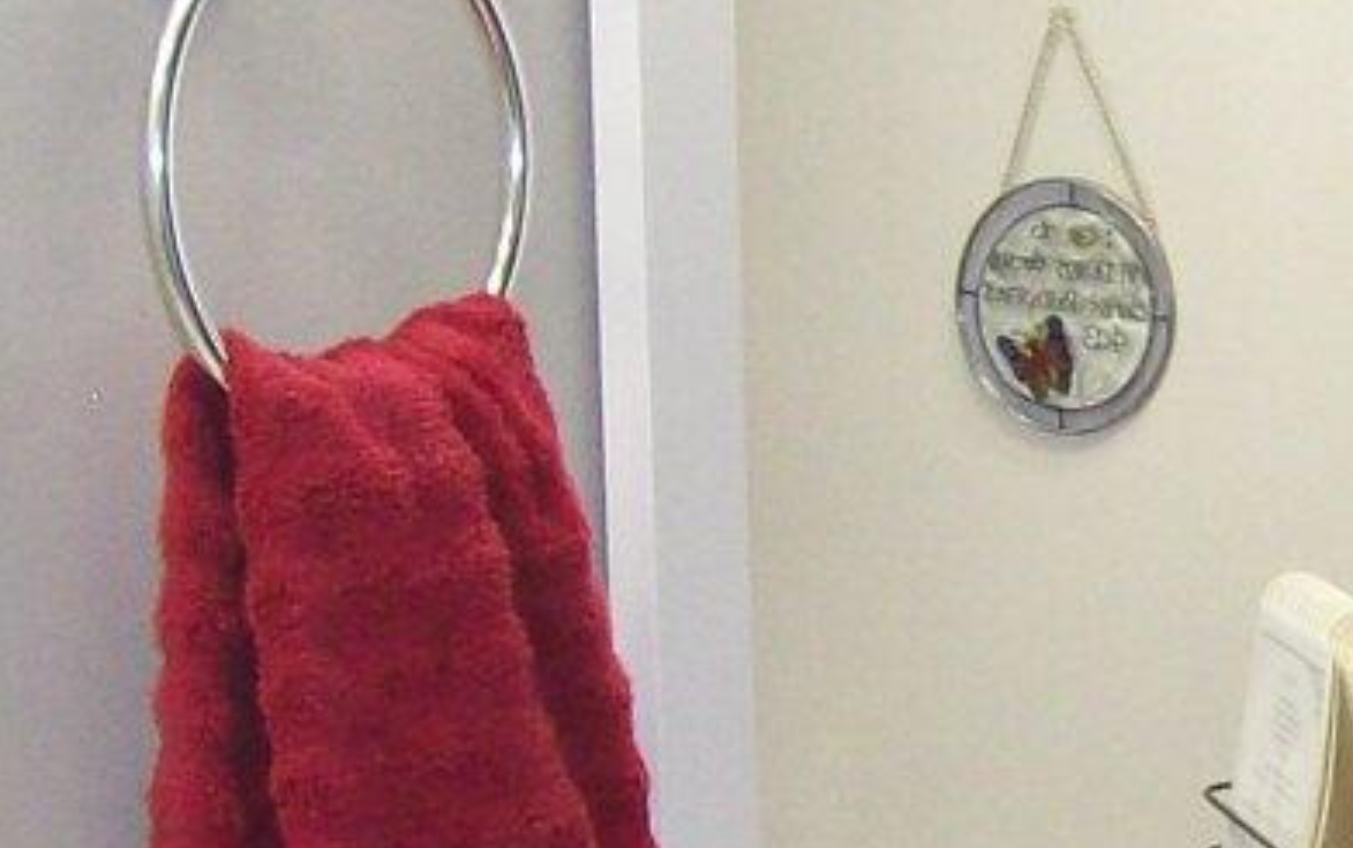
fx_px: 5756
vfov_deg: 8.3
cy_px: 997
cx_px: 1768
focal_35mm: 156
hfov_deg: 12.9
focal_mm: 6
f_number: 2.7
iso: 140
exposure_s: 1/76.5
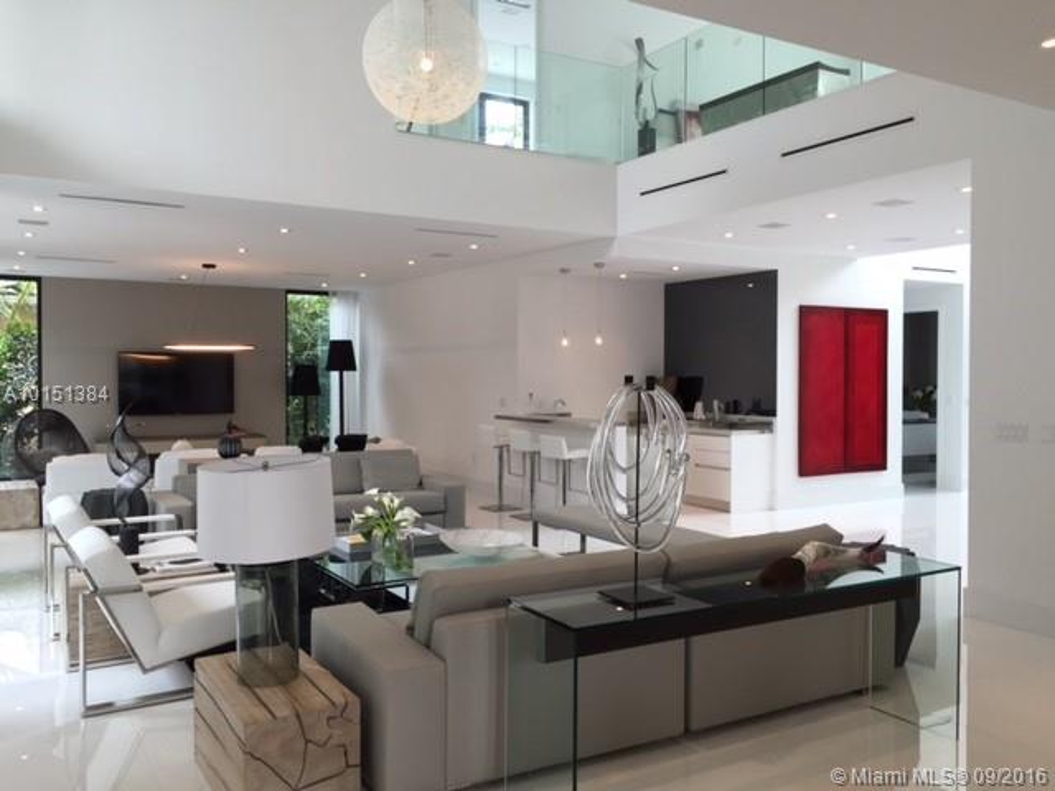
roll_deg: -0.3
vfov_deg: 48.2
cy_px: 396
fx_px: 884
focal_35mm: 29
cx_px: 528
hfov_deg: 61.7
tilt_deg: -0.1
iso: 32
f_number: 2.2
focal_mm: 4.15
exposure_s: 1/60
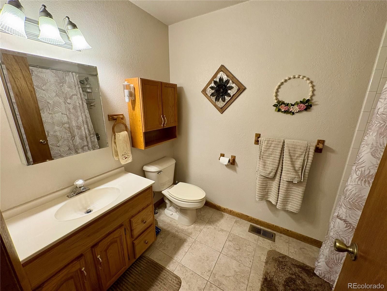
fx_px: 157
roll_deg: +0.0
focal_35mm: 14
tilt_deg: -15.1
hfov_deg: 102.1
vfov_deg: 85.7
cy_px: 146
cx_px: 194
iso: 320
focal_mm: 2.22
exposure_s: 1/60
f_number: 2.2
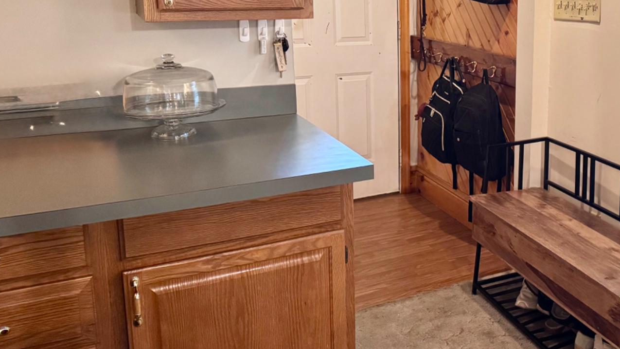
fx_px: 690
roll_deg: -0.7
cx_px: 494
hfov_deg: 45.9
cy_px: 101
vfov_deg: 28.1
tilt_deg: -11.7
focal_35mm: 42
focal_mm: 6.76
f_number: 1.78
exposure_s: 1/60
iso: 500
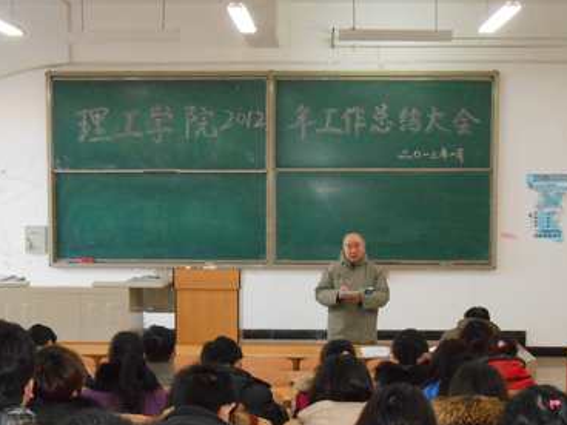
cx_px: 294
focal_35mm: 56
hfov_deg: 34.3
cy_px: 238
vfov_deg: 26.1
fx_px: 917
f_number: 4.8
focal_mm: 8.8
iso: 1250
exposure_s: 1/60
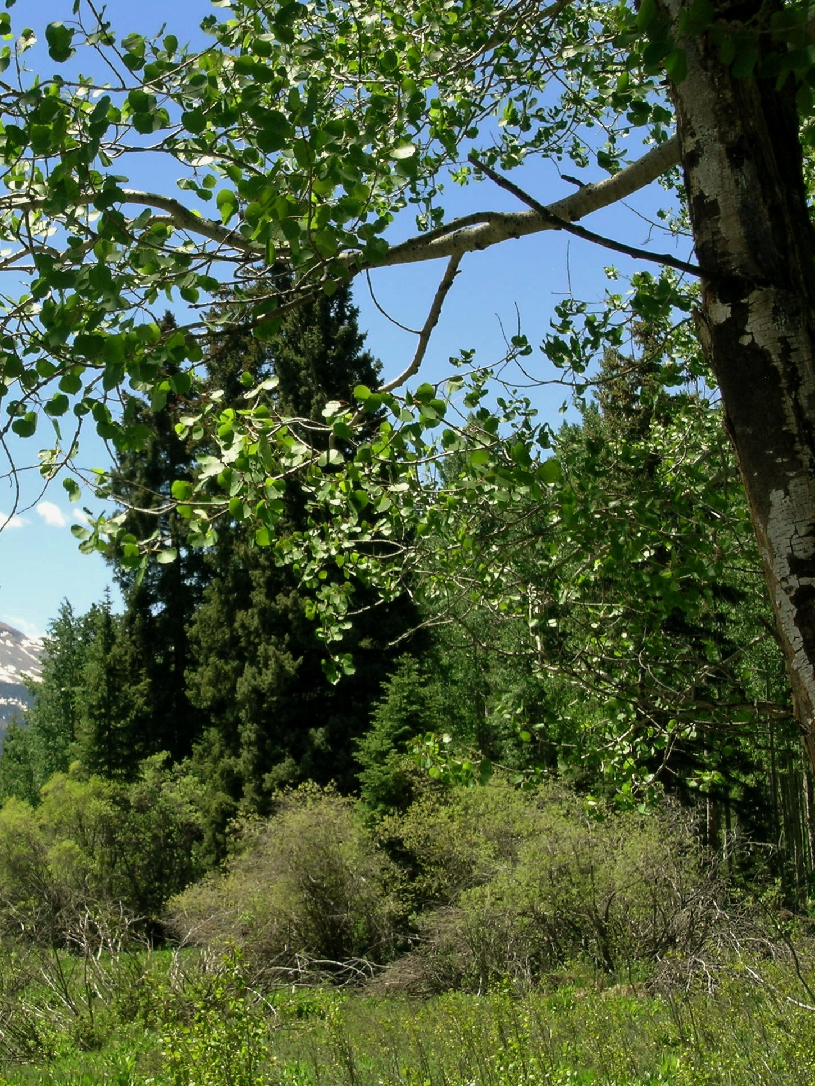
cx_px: 199
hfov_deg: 21.7
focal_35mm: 67
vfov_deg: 29.0
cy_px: 544
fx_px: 2103
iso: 50
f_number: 6.8
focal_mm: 10.3
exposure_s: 1/164
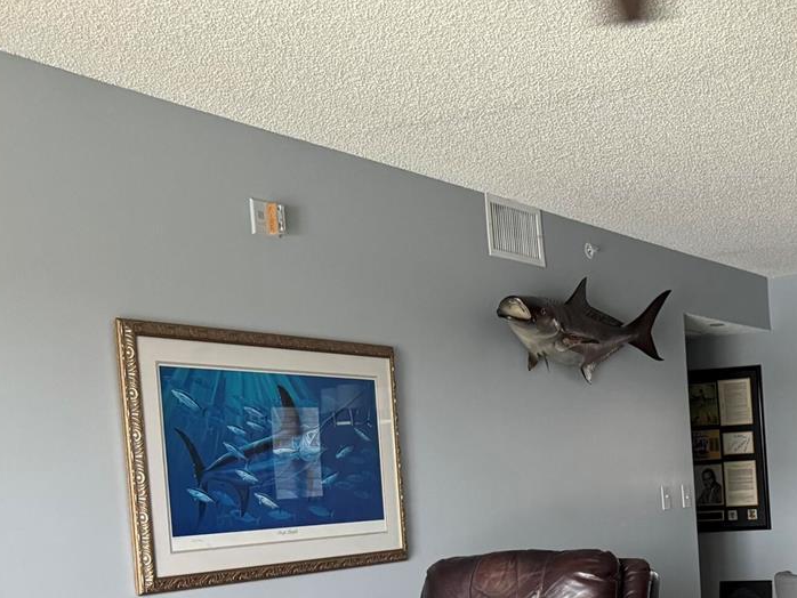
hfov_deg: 31.8
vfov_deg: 25.5
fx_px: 1267
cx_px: 829
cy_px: 572
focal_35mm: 55
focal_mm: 6.76
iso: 400
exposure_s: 1/60
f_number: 1.78
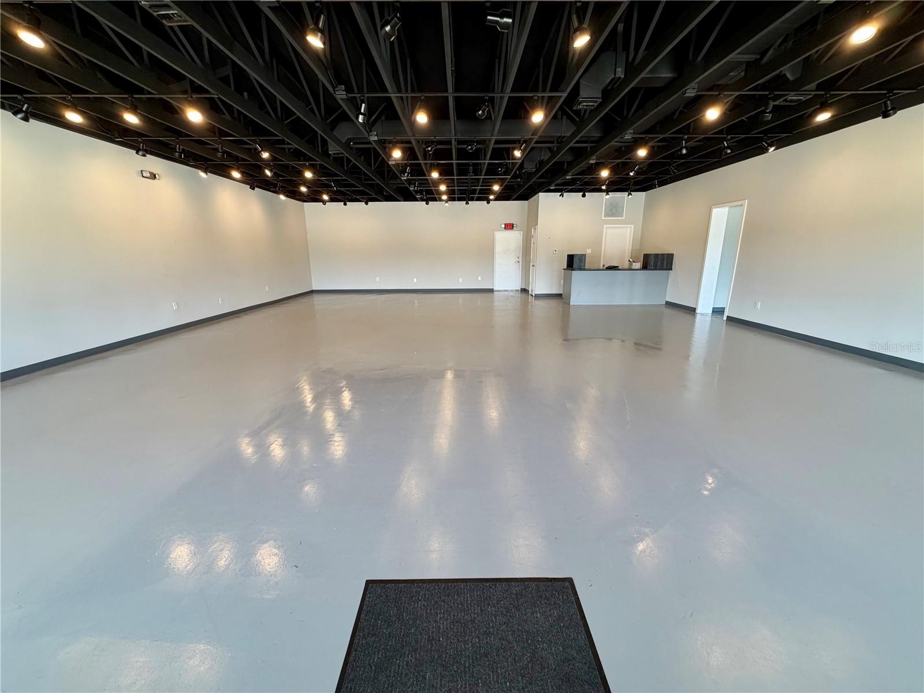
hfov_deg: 102.1
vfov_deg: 85.7
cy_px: 346
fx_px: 374
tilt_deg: -14.9
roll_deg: +1.0
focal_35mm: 14
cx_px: 462
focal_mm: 2.22
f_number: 2.2
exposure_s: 1/120
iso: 125
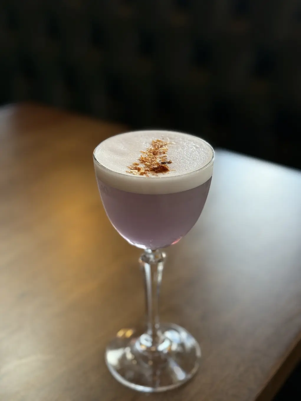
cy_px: 200
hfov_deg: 30.3
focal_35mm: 48
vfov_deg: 39.7
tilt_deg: -28.7
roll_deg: -1.0
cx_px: 150
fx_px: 556
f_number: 1.78
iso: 50
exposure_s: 1/132
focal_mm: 6.76
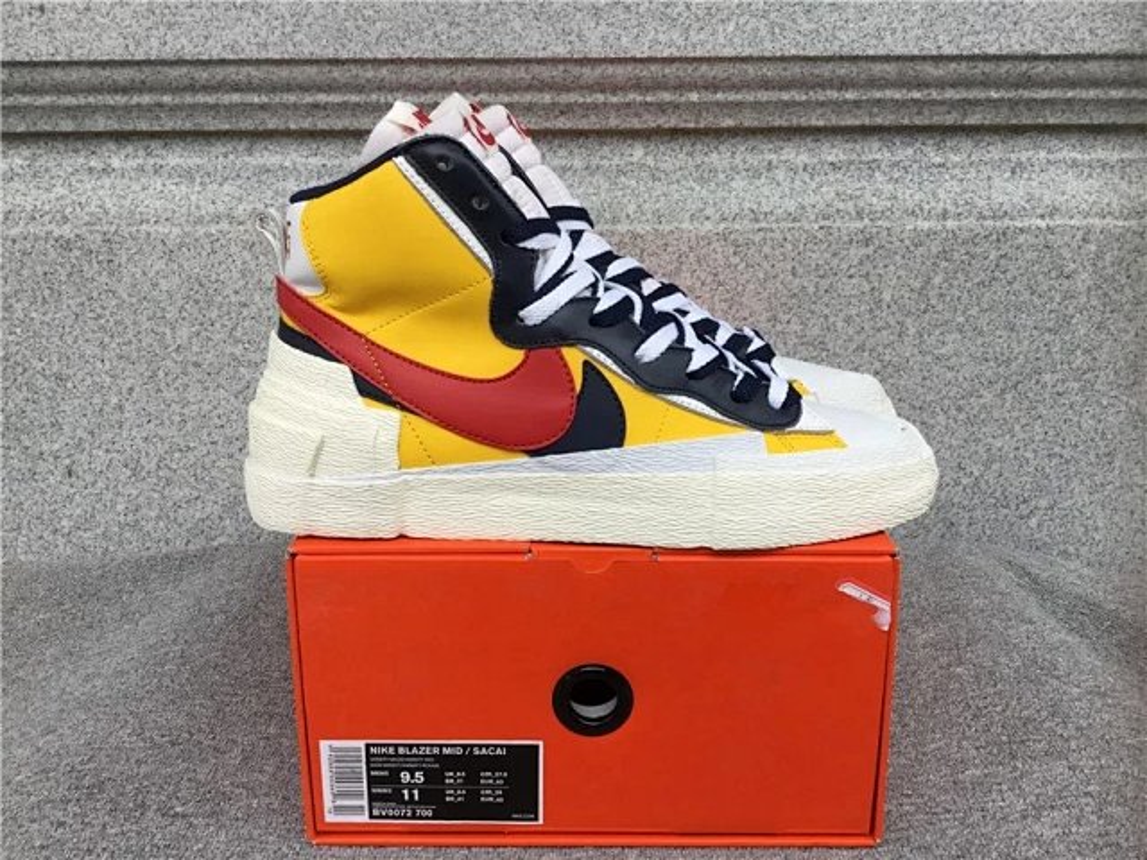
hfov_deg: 58.4
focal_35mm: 31
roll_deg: +1.0
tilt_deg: -14.9
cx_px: 574
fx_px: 1027
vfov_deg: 45.4
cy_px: 430
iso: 32
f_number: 2.4
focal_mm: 3.3
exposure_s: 1/100
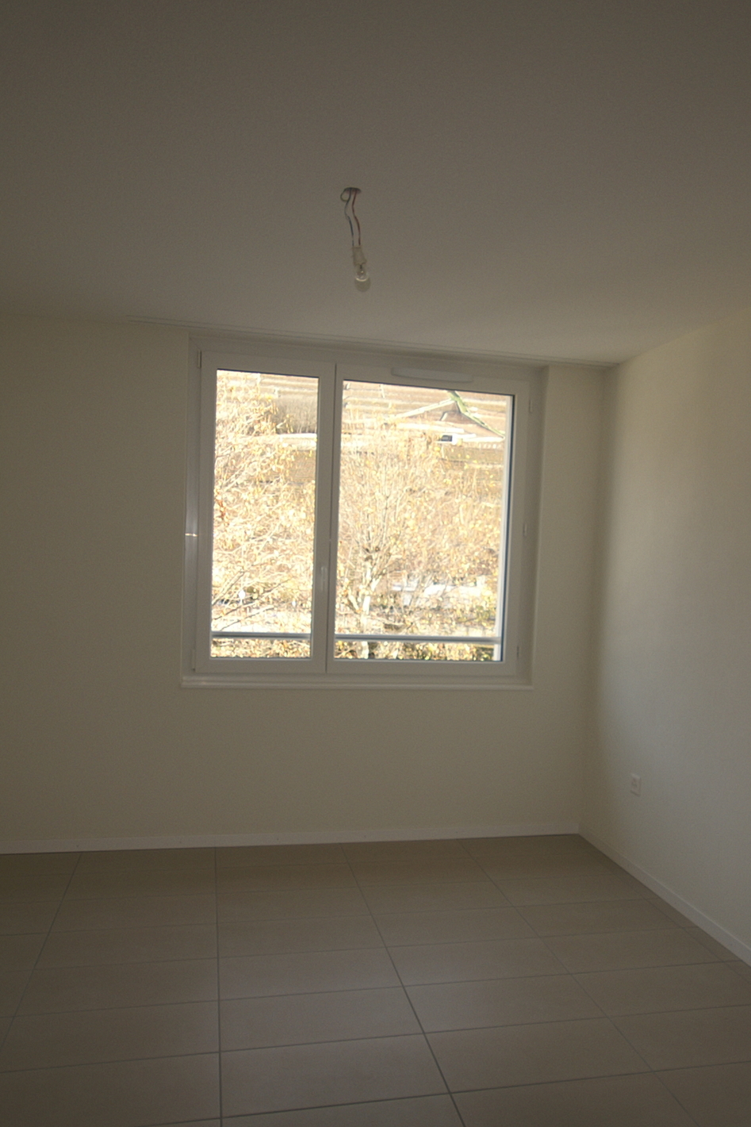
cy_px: 607
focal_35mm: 27
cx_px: 428
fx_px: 845
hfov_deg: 47.8
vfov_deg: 67.3
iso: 100
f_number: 4
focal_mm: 10
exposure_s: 1/125
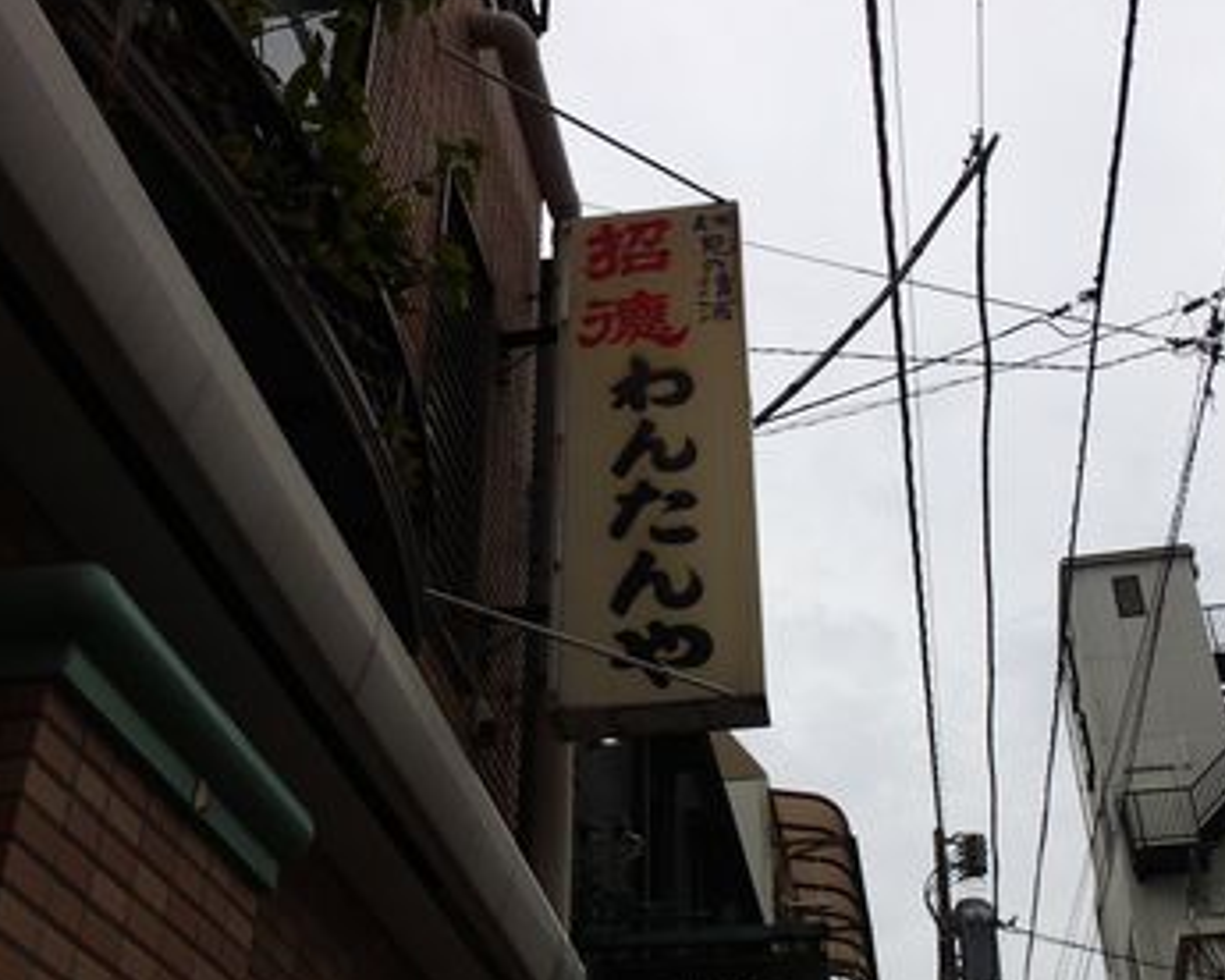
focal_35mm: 43
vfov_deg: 34.9
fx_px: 1559
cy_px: 511
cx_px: 621
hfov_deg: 42.9
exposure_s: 1/1250
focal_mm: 6.86
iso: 100
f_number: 3.5
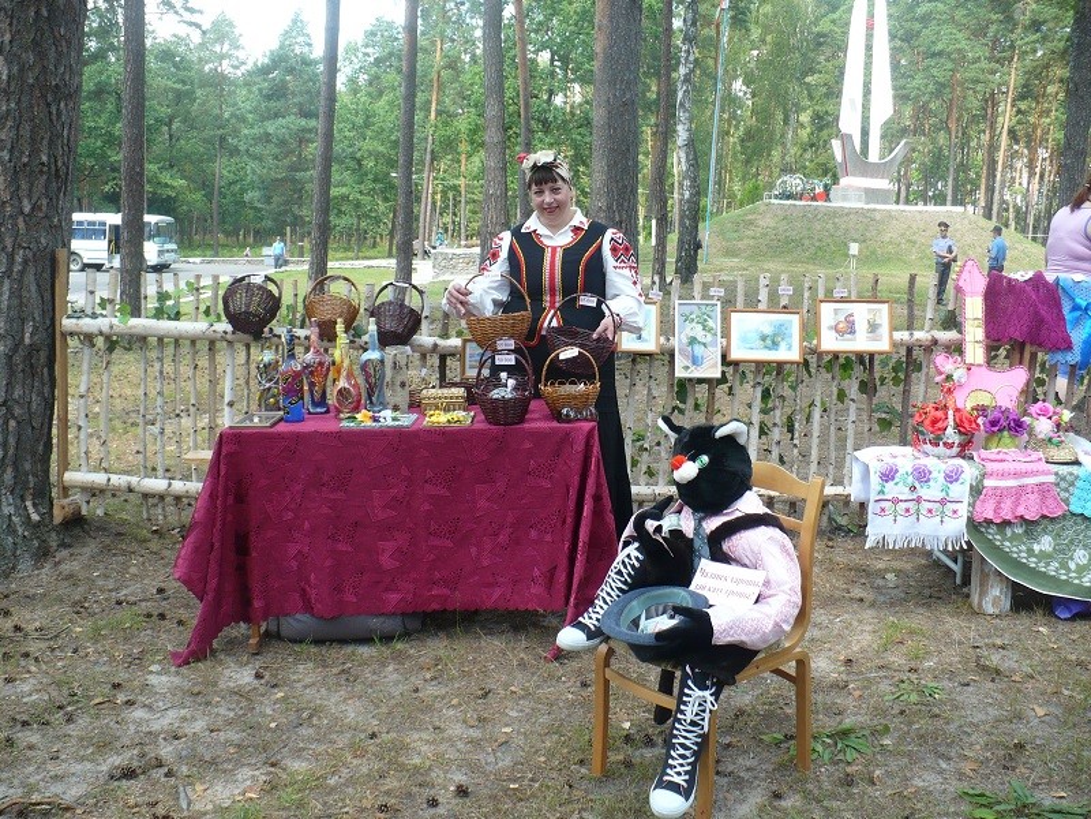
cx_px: 546
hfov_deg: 50.1
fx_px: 1166
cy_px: 410
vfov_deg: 38.7
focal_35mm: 37
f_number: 2.8
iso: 100
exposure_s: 1/200
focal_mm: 6.1
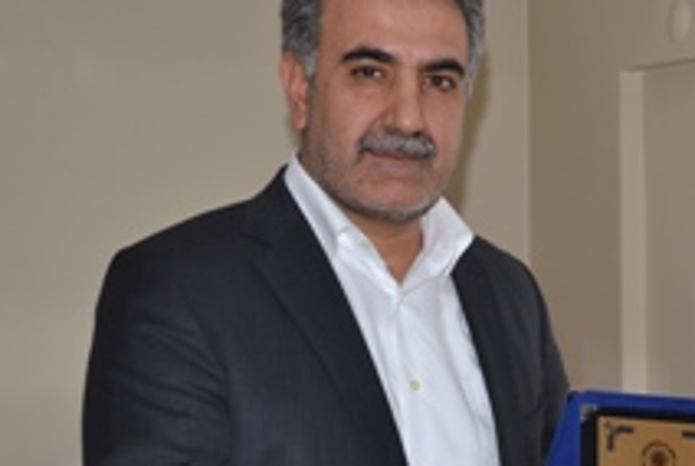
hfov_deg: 17.5
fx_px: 2204
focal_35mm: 114
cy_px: 346
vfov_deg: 12.0
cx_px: 698
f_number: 5
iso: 100
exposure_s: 1/60
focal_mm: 36
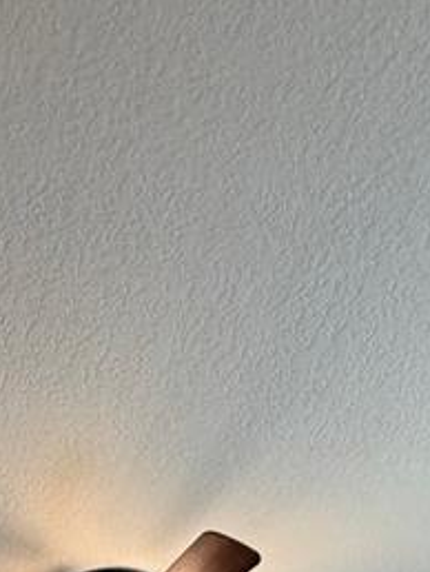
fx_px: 1075
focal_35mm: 65
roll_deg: -1.2
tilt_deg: +0.7
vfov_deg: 18.4
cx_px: -4
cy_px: 1168
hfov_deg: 21.8
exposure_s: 1/60
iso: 250
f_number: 2.2
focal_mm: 2.22
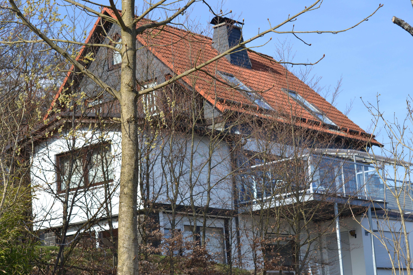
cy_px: 138
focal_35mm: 82
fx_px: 946
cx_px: 206
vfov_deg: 16.6
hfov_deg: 24.6
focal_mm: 55
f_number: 7.1
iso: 100
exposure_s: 1/200
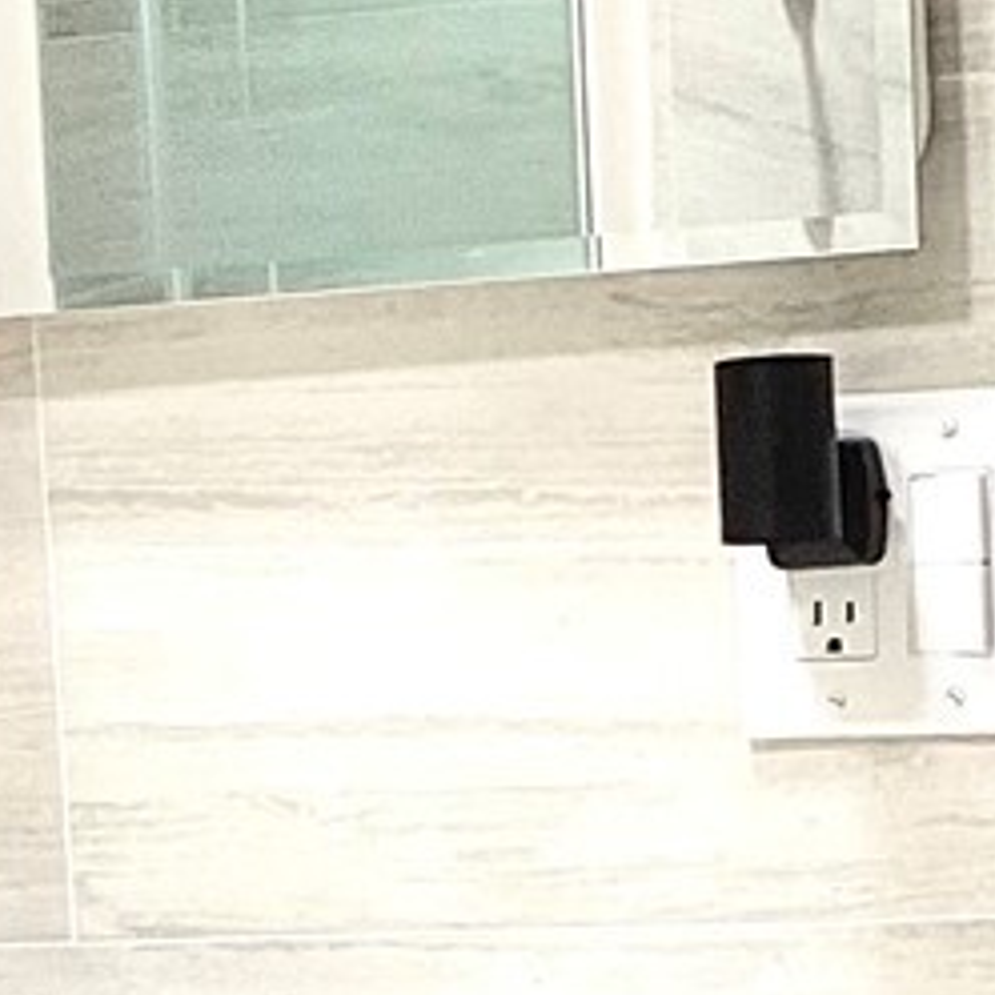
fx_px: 5756
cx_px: 361
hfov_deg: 9.9
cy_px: 1336
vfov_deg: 9.7
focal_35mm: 177
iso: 80
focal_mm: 3.3
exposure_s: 1/60
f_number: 2.4
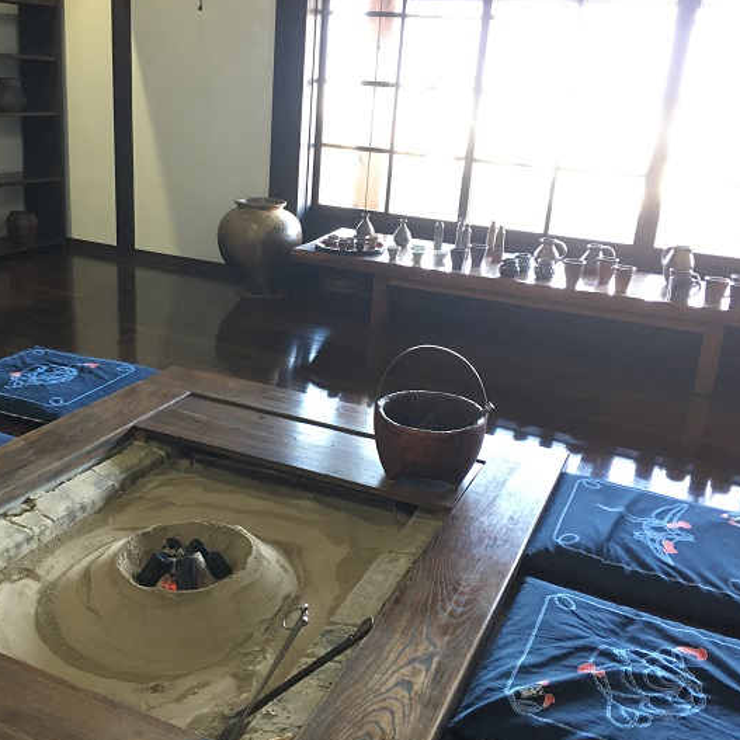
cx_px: 319
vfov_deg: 47.2
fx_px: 847
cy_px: 365
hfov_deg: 47.1
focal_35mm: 35
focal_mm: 4.15
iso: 200
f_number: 2.2
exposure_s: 1/24
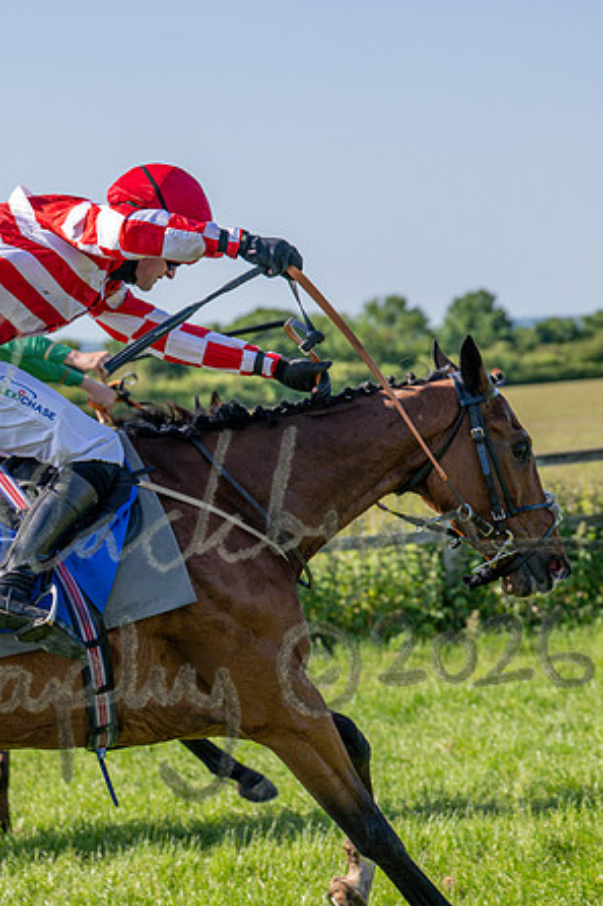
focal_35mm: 106
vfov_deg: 19.3
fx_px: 2665
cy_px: 453
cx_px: 137
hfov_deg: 12.9
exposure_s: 1/1600
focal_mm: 70
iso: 200
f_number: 4
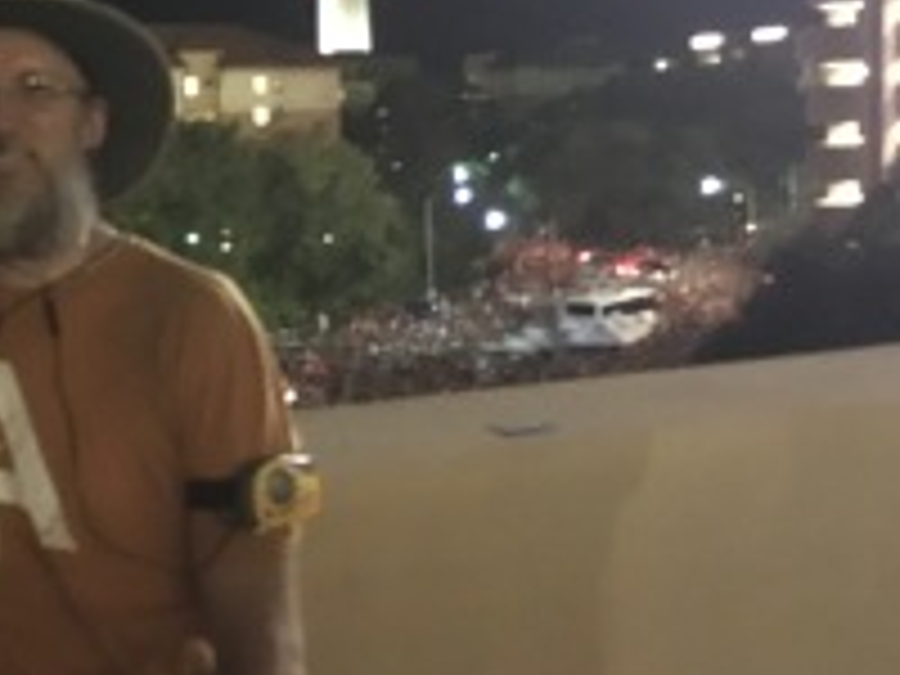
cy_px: 198
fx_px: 1378
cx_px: 104
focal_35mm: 53
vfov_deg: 27.3
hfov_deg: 34.3
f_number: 2.2
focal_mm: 4.15
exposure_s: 1/15
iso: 1250
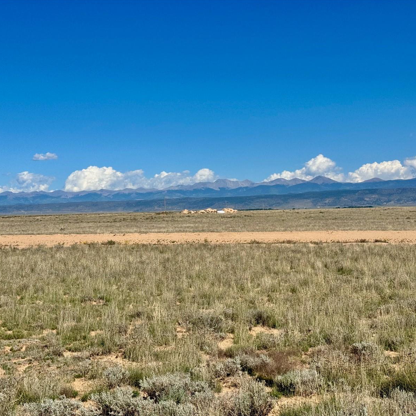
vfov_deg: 30.0
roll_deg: +0.9
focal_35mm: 57
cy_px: 208
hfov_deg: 30.0
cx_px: 198
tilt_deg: -0.6
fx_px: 775
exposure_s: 1/9009
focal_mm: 6.76
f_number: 1.78
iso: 64
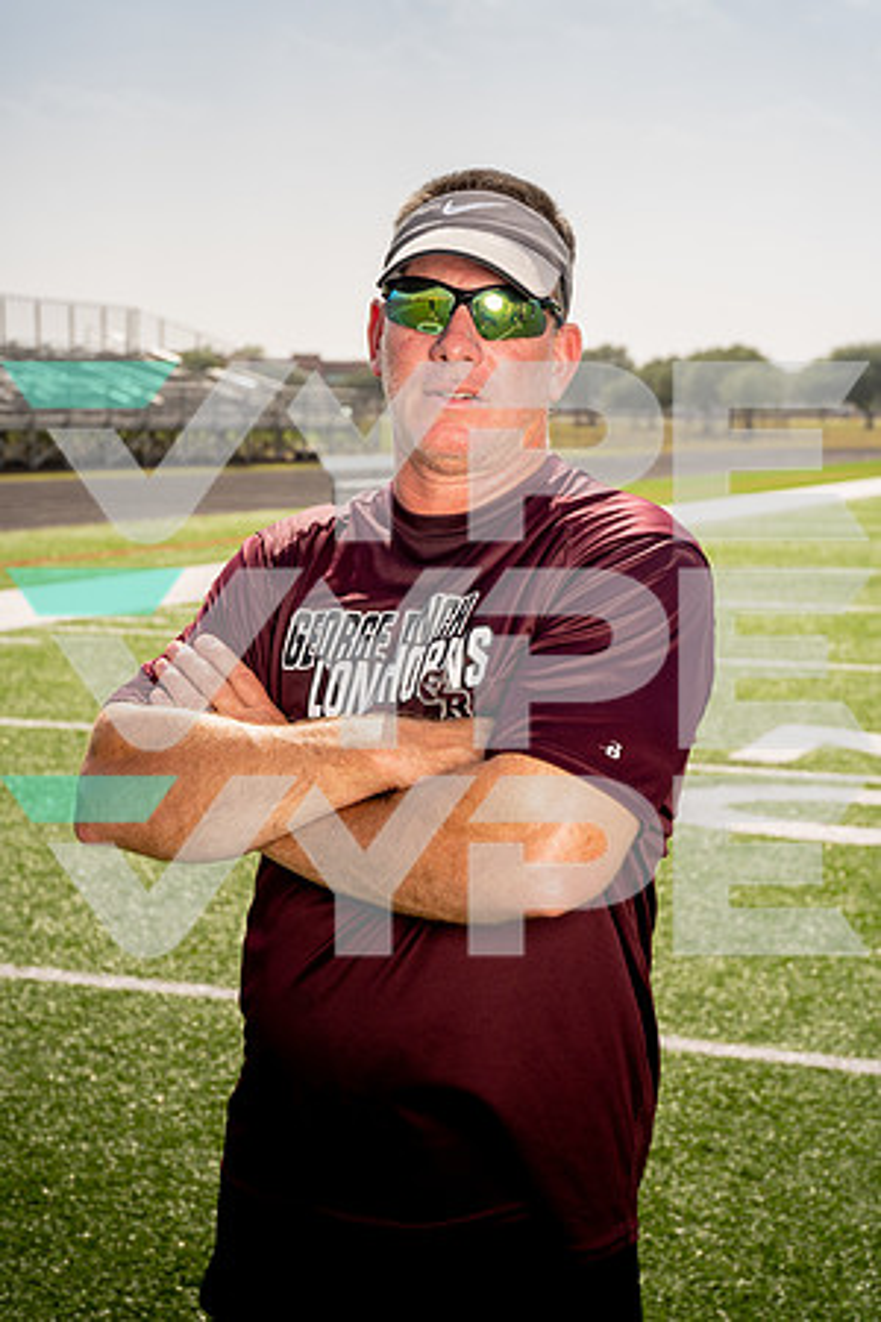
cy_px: 661
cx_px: 440
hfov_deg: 20.9
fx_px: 2386
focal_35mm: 65
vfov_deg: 31.0
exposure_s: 1/250
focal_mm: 65
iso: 100
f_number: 8
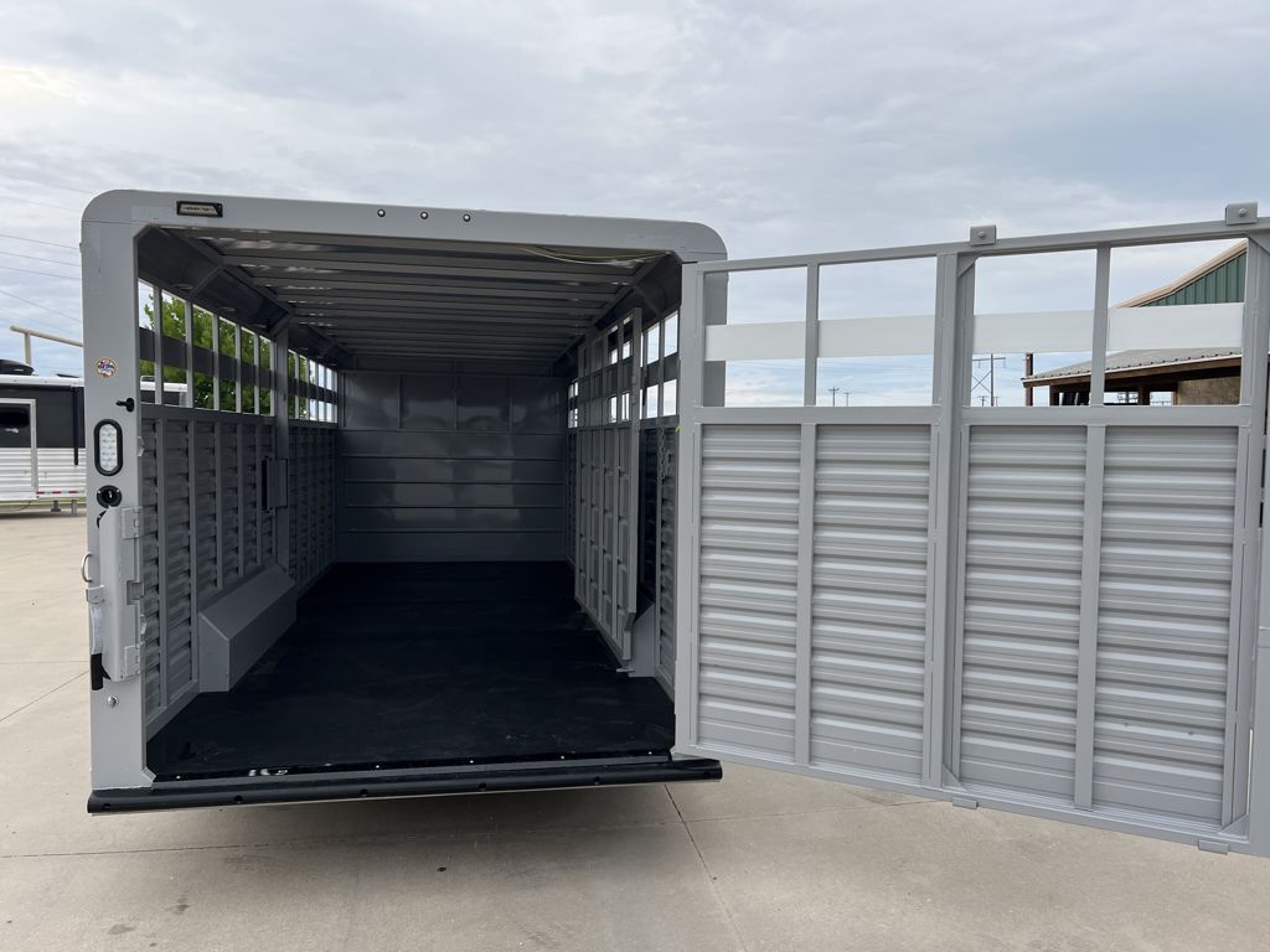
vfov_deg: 53.1
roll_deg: +0.9
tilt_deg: -2.6
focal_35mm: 26
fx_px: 954
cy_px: 476
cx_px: 635
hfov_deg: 67.3
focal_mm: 5.7
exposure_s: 1/853
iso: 50
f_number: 1.5
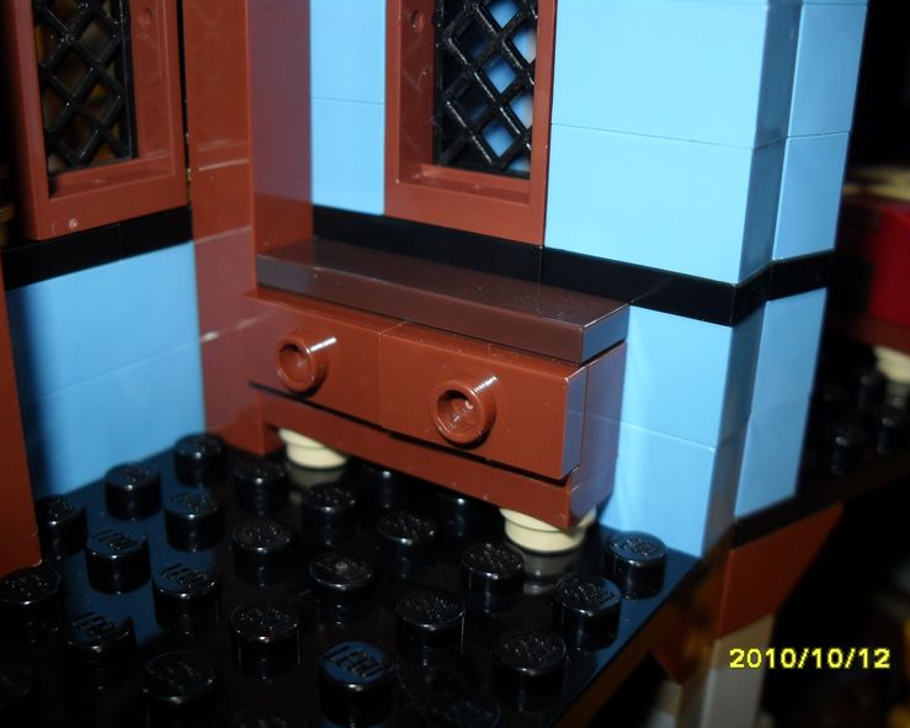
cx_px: 433
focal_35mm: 37
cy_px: 360
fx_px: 996
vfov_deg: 40.1
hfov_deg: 49.1
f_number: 8.9
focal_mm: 6.2
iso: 100
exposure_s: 1
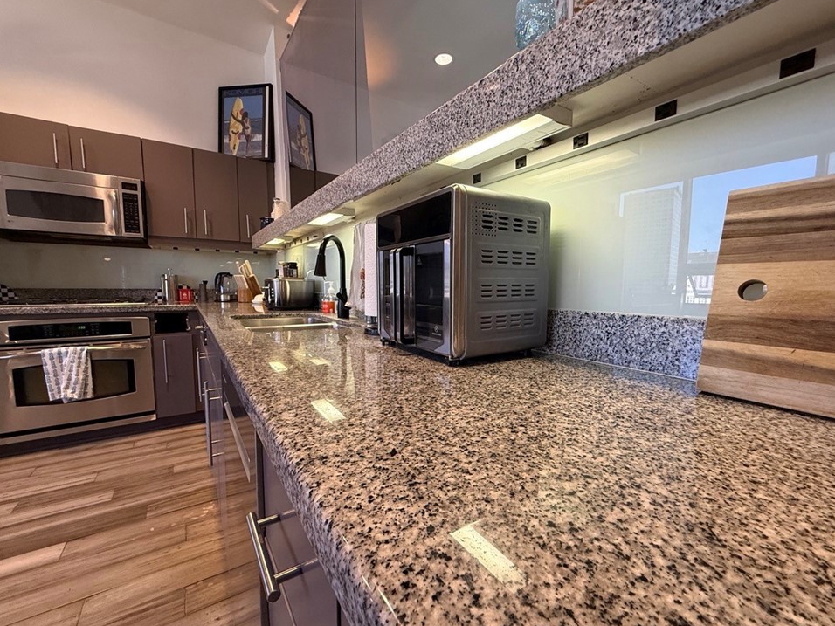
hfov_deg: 98.2
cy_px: 322
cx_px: 426
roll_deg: -0.4
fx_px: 362
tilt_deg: -5.8
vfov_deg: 81.7
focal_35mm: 15
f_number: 2.2
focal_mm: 2.22
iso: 400
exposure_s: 1/60
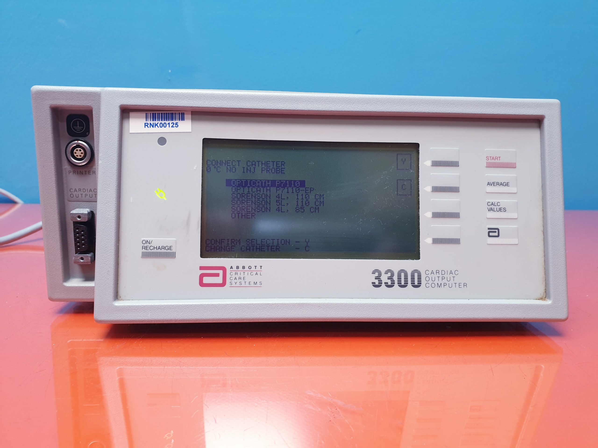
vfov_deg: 53.1
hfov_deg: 67.3
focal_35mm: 26
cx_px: 299
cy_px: 224
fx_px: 449
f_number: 2.4
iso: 125
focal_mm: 4.3
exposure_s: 1/50
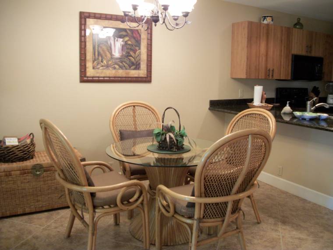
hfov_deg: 56.8
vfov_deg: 44.2
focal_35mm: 32
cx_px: 166
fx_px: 308
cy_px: 125
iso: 160
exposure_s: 1/13
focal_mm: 5.7
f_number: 2.9
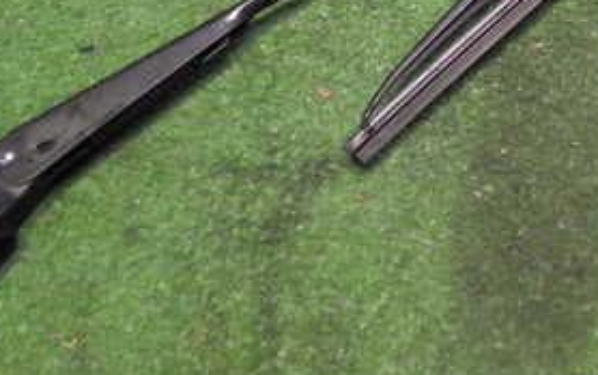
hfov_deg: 28.6
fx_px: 1158
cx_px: 441
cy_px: -11
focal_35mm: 71
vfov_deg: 17.9
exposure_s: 1/50
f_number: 2.3
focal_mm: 5.5
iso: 1000
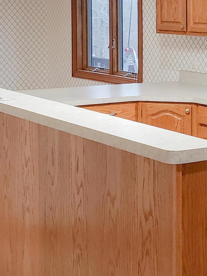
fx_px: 614
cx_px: 190
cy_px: 92
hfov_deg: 18.8
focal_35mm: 77
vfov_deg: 25.2
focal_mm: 4.3
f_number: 2.4
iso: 250
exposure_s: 1/60
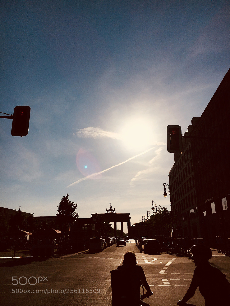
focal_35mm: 29
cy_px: 153
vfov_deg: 61.7
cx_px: 115
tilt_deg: +18.2
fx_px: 257
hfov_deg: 48.2
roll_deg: -0.4
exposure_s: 1/25641
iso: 25
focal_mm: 4.15
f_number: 2.2
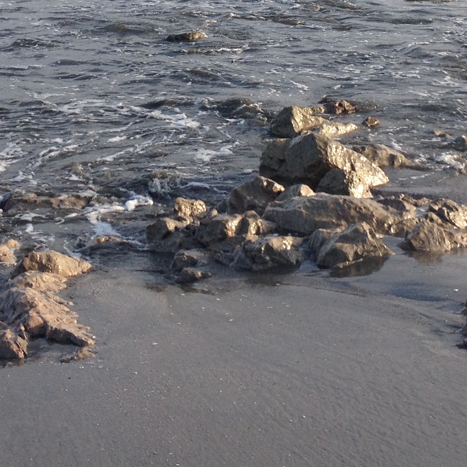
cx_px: 260
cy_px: -12
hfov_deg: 17.4
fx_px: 1526
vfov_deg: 17.0
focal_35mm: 100
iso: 50
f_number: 2.4
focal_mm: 4.28
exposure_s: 1/708
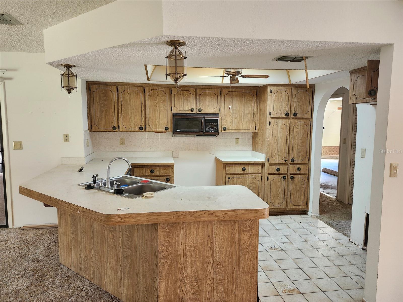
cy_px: 151
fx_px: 268
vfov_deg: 58.9
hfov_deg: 73.9
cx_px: 202
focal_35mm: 23
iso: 640
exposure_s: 1/120
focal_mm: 5.54
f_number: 1.8
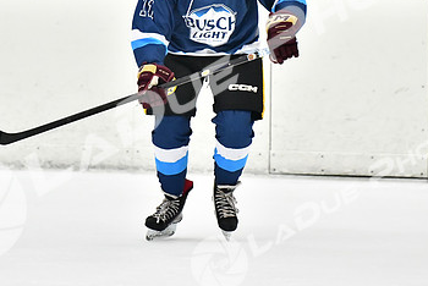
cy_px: 84
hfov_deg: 4.7
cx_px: 188
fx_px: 5174
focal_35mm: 435
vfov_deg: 3.2
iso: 6400
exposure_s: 1/1250
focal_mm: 175
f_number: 2.8
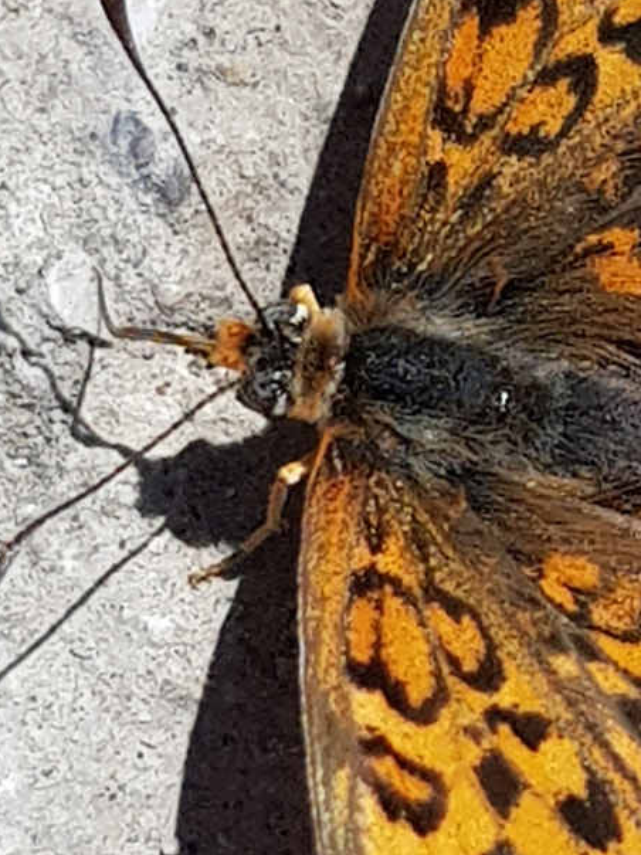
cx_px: 607
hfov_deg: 20.7
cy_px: 506
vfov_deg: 28.1
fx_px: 1704
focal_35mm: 69
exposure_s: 1/2904
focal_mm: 4.2
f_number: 1.7
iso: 40
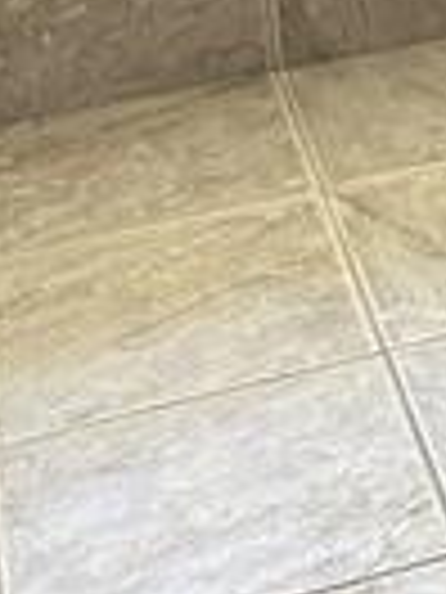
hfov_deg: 8.8
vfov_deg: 12.0
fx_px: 2594
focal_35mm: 151
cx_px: 1131
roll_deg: -0.5
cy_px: -468
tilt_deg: -14.3
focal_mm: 5.96
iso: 250
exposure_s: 1/60
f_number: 1.6
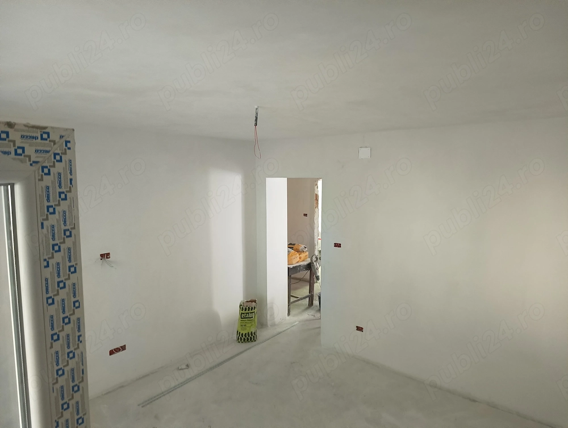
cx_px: 284
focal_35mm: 23
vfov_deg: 59.0
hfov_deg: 73.8
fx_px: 378
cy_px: 214
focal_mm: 6.06
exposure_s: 1/33.3
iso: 1250
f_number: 0.95
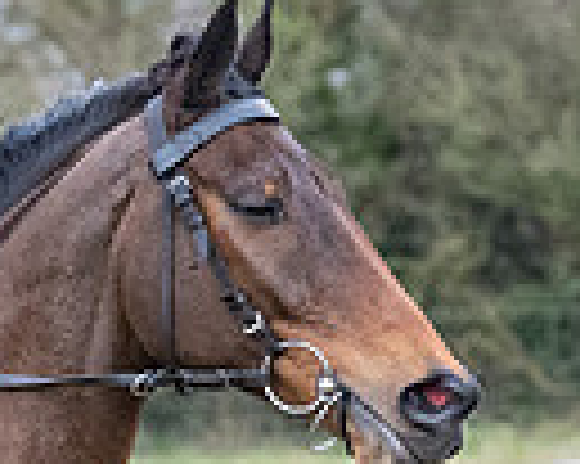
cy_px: 828
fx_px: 18319
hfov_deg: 1.8
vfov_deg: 1.4
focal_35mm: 1068
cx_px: 188
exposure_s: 1/800
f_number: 4
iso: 1600
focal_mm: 120
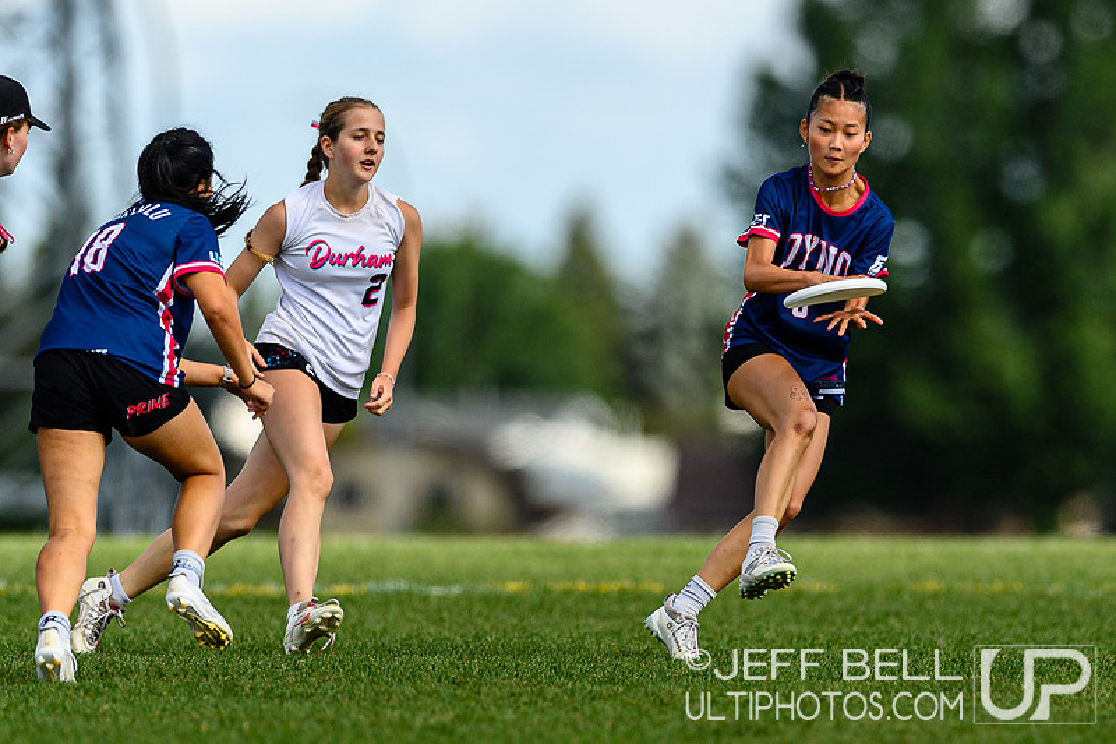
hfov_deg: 2.3
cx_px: 817
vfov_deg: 1.6
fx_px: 27255
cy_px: 402
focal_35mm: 879
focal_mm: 400
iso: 100
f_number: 3.2
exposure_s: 1/2000
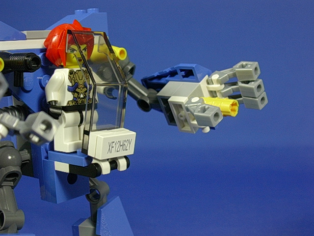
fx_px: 544
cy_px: 118
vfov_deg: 24.4
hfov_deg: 32.2
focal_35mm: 60
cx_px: 157
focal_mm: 9
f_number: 3.4
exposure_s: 1/18.4
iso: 70
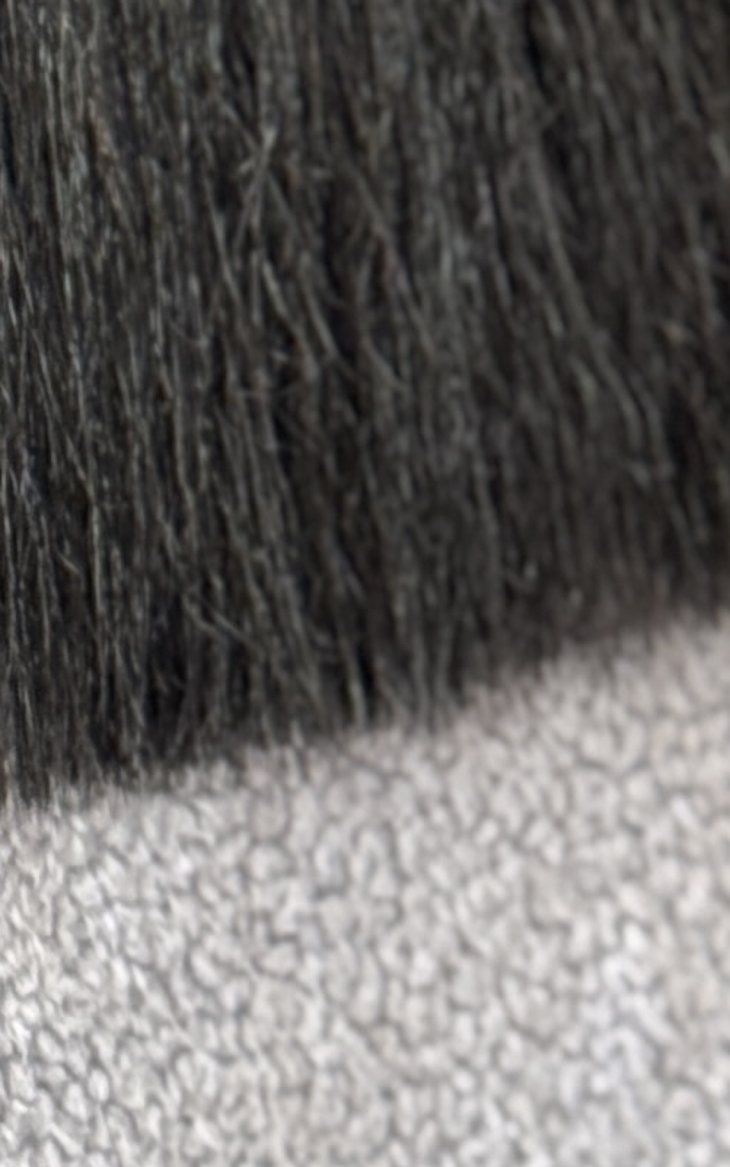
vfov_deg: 7.8
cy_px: -1174
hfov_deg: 5.1
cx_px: -485
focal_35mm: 256
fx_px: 8145
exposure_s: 1/60
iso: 160
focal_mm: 6.76
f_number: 1.78
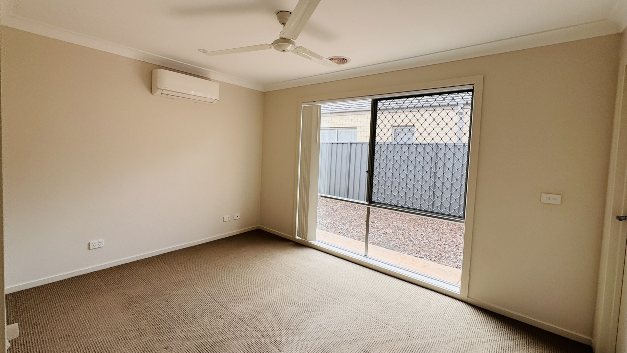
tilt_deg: -2.6
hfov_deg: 99.3
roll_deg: -2.9
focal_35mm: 16
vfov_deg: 67.0
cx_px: 300
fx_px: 266
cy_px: 162
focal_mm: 2.22
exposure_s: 1/195
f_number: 2.2
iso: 40
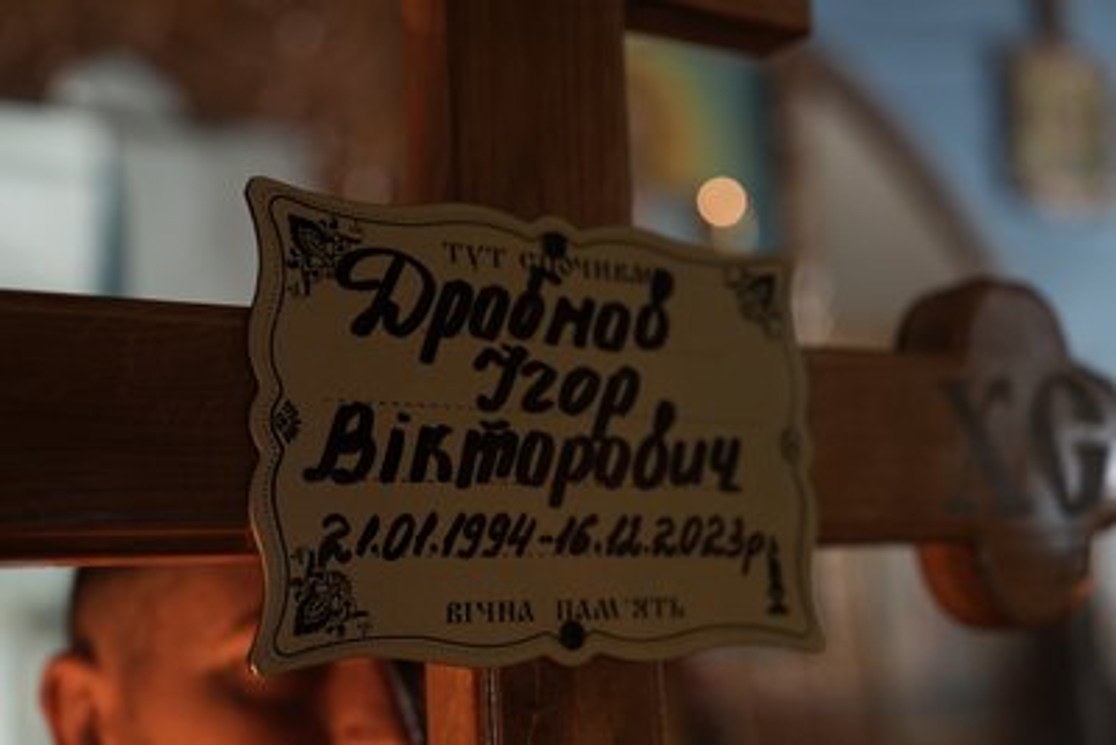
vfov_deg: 24.6
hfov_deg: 36.2
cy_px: 372
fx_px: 1706
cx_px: 558
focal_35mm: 55
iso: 640
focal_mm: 55
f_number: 2.8
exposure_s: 1/15
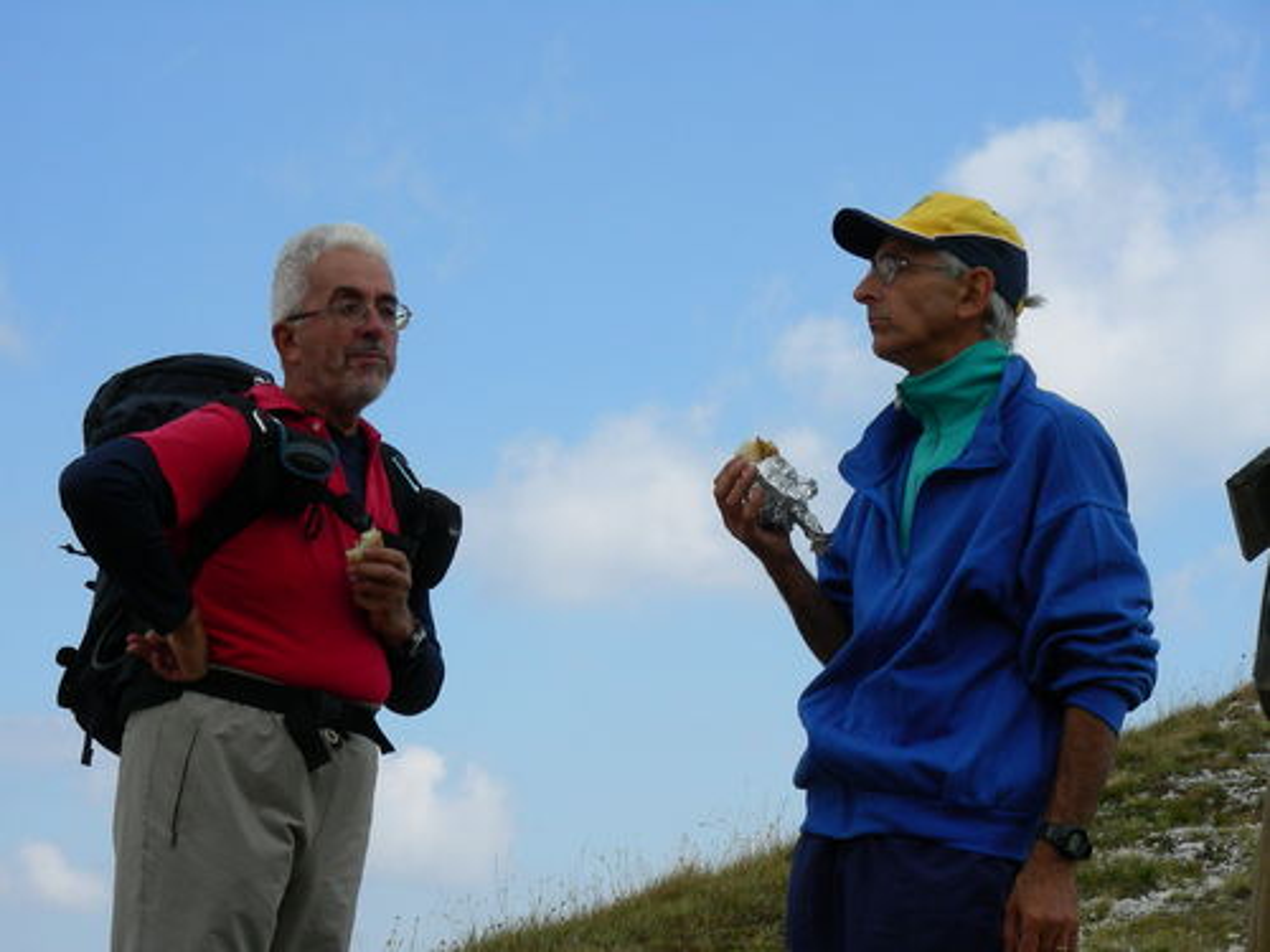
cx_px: 635
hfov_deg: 17.4
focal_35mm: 113
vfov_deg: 13.1
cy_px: 476
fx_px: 4146
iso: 50
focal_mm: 18.9
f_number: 5.6
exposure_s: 1/376
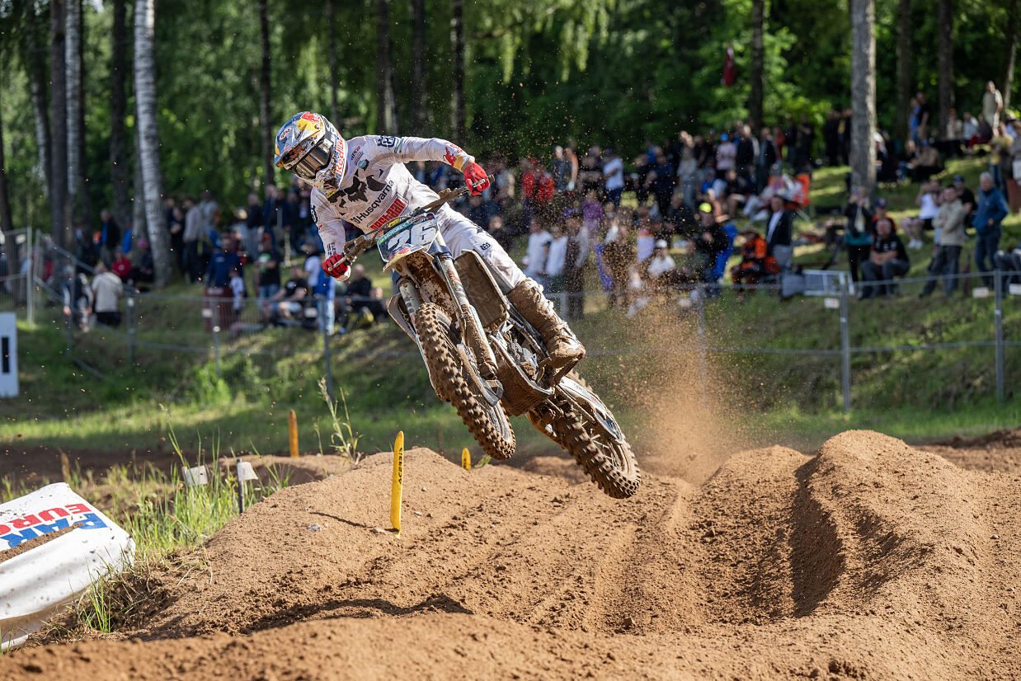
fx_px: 3971
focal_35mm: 140
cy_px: 340
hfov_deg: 14.7
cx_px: 510
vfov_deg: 9.8
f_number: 5
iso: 200
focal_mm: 140
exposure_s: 1/1250
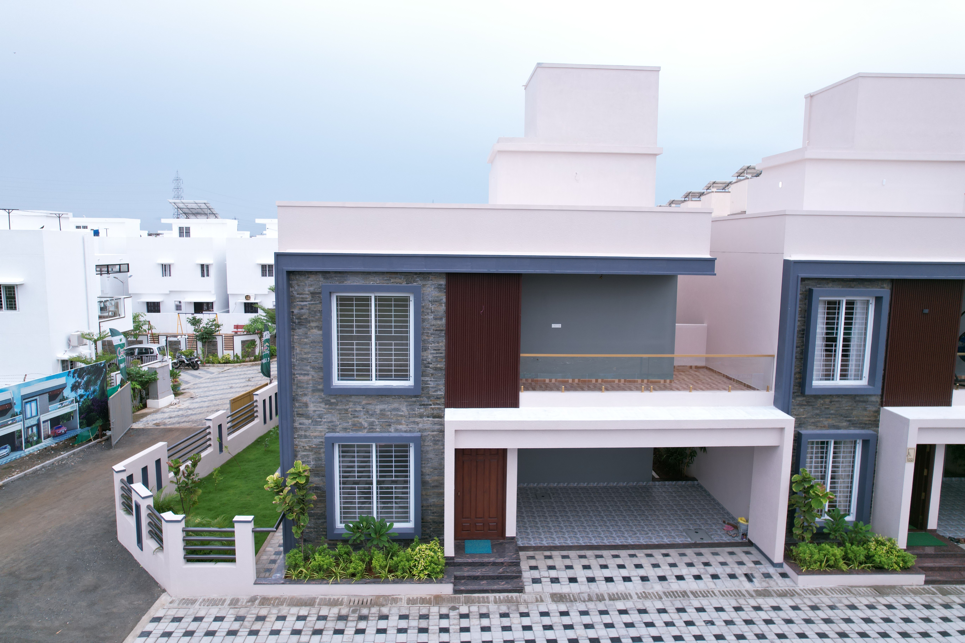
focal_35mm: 22
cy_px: 322
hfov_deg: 78.6
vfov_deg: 57.2
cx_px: 482
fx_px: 590
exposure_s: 1/800
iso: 100
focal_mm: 8.38
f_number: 2.8
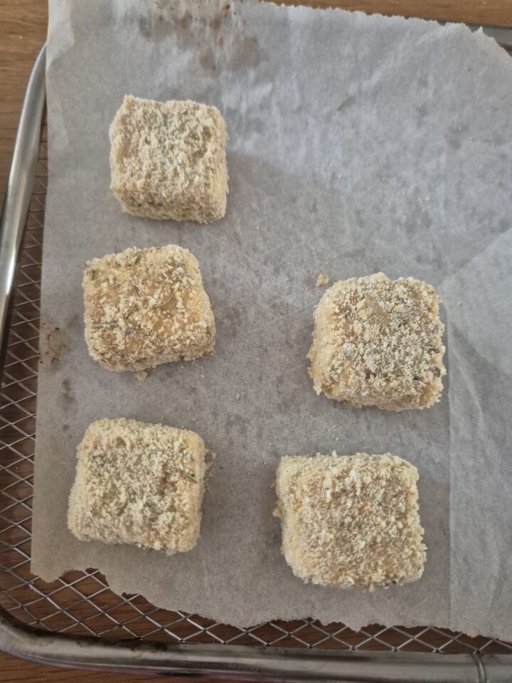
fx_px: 454
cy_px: 342
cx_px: 256
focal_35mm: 23
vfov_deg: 73.9
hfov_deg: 58.9
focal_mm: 5.4
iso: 1250
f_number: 1.8
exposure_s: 1/100
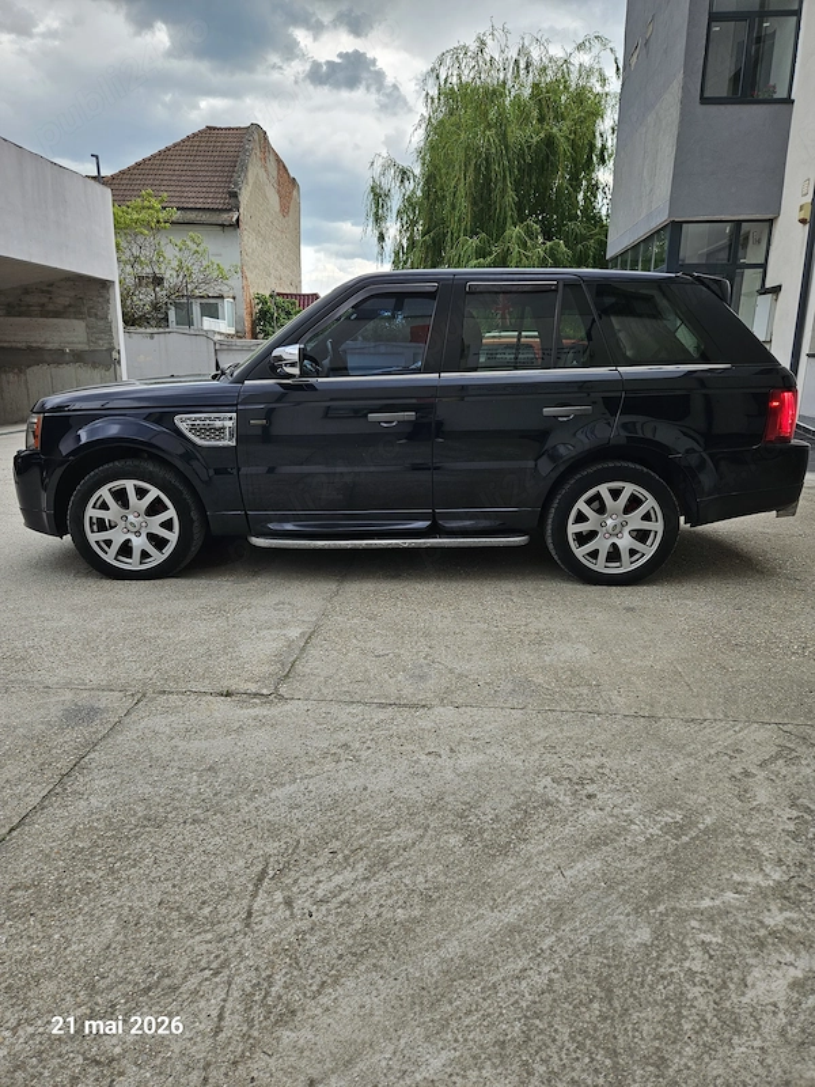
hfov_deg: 58.9
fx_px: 722
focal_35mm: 23
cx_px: 408
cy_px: 544
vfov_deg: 73.9
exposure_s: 1/340
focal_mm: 5.4
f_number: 1.8
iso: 25
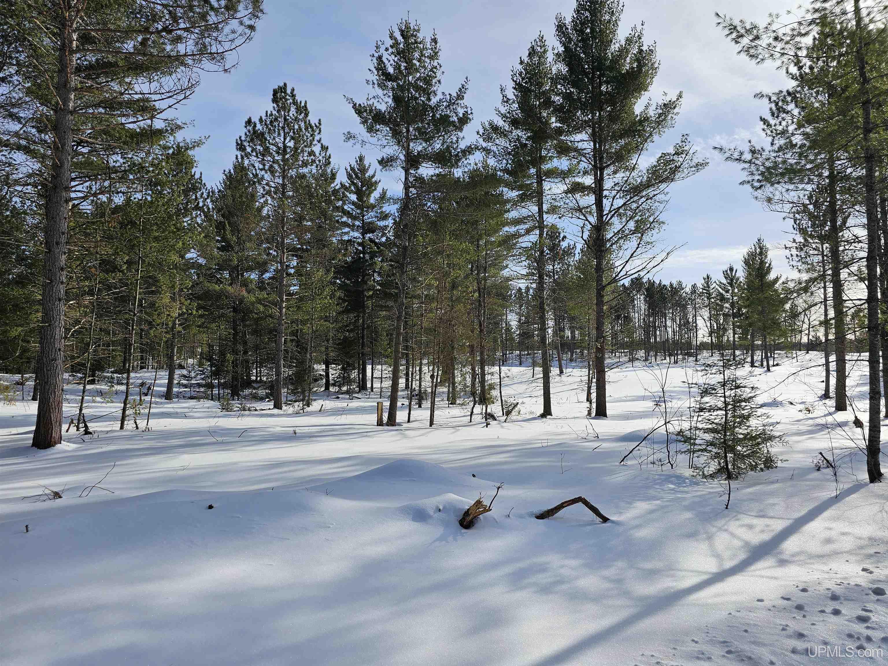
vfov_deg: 58.9
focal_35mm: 23
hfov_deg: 73.9
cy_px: 333
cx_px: 444
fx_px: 590
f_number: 1.7
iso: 10
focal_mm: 6.3
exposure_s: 1/984
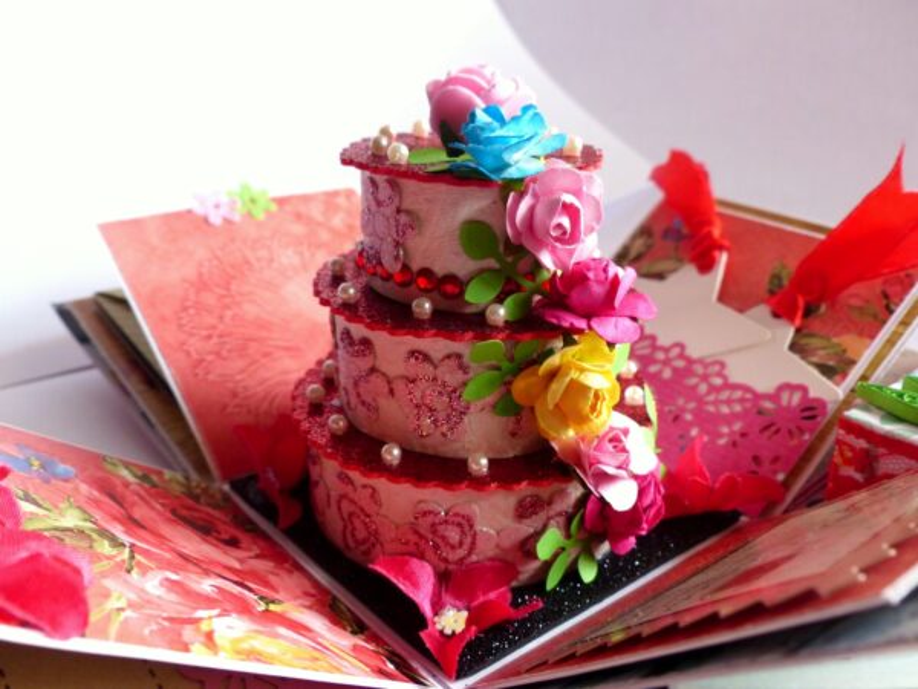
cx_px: 459
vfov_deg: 41.8
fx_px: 902
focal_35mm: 34
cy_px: 344
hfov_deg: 54.0
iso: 160
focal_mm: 6
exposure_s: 1/60
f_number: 2.8
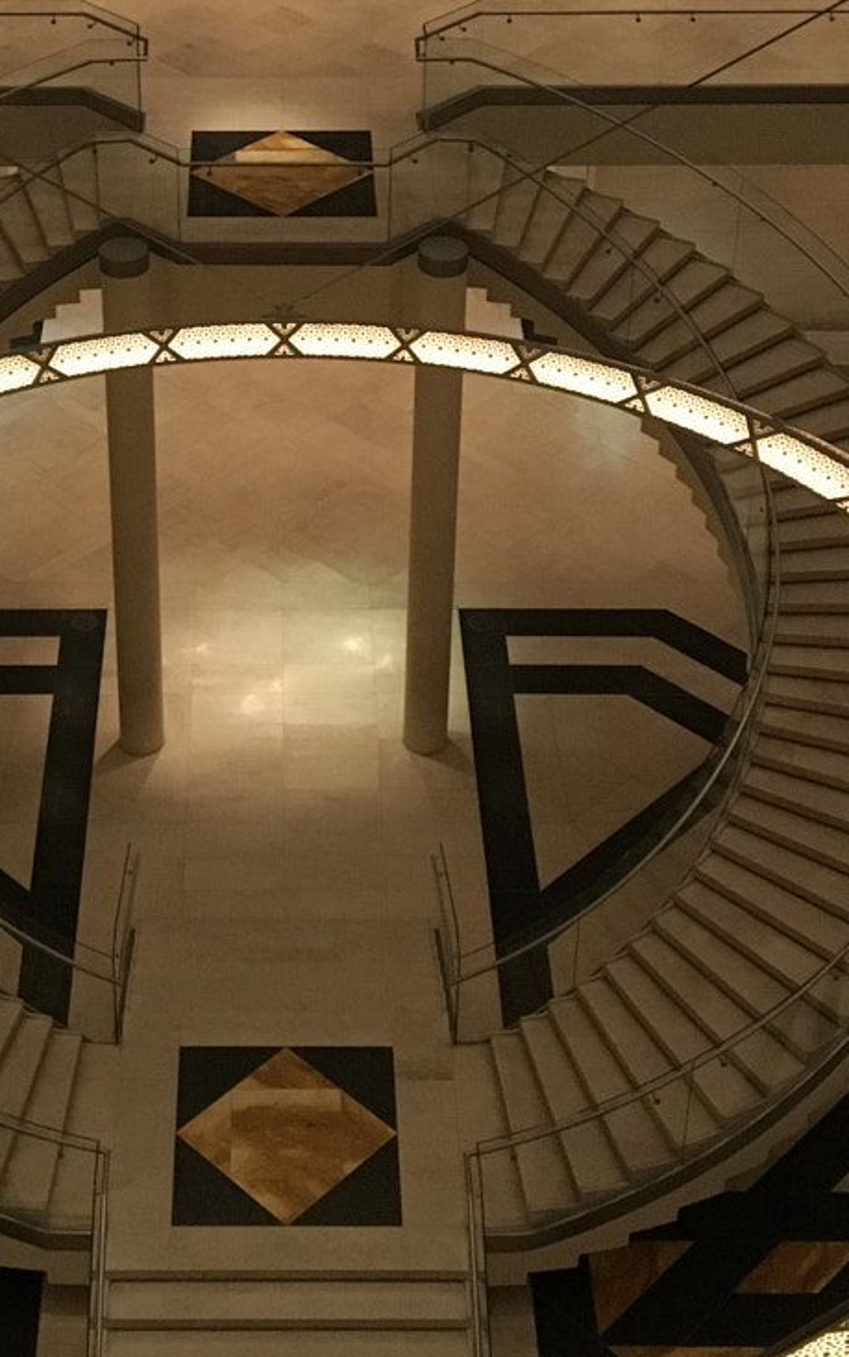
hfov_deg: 19.3
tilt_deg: -28.7
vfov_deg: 29.9
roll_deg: -1.3
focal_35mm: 67
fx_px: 2479
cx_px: 242
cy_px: 261
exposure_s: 1/17
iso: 250
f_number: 2.2
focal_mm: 4.15
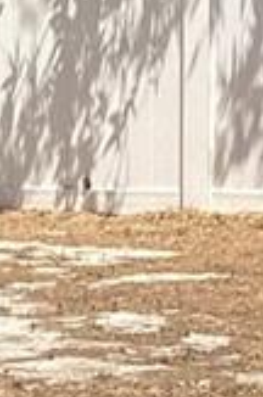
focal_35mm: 238
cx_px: -601
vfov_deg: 8.6
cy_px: 390
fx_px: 2619
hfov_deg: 5.3
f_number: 2.4
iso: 25
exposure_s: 1/1235
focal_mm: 3.3
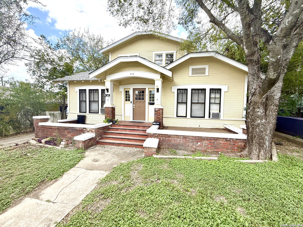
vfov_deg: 85.7
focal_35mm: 14
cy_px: 114
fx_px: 123
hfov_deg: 102.1
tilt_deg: -3.7
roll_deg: -1.6
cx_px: 152
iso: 50
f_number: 2.2
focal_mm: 2.22
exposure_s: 1/433
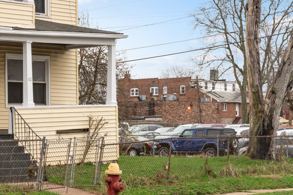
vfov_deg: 14.9
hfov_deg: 21.2
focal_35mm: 90
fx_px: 732
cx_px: -47
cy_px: -5
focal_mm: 35
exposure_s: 1/80
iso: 640
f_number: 10
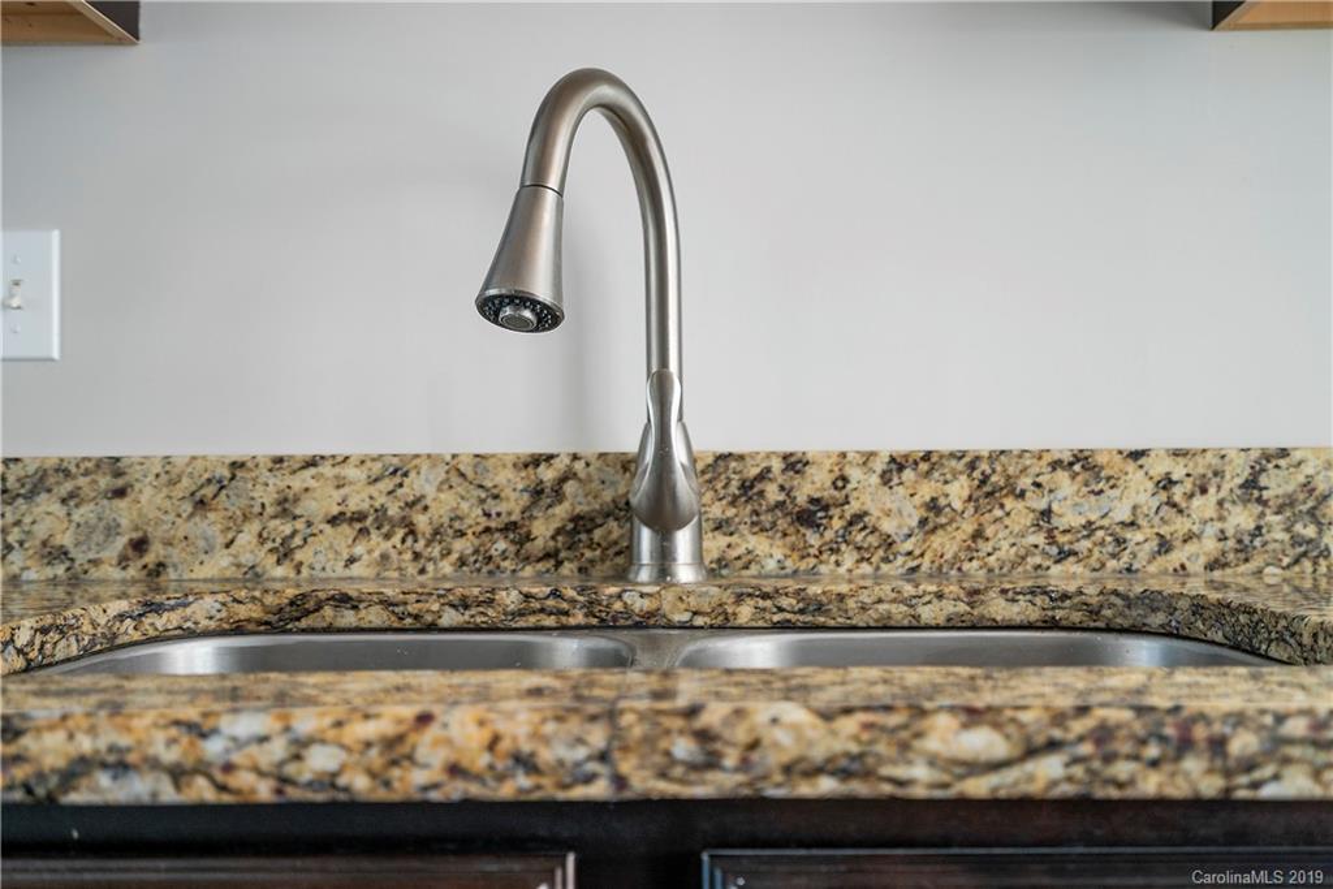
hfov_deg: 54.4
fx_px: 1296
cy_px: 444
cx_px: 666
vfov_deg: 37.9
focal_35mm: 35
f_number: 4
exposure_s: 1/13
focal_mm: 35
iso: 250
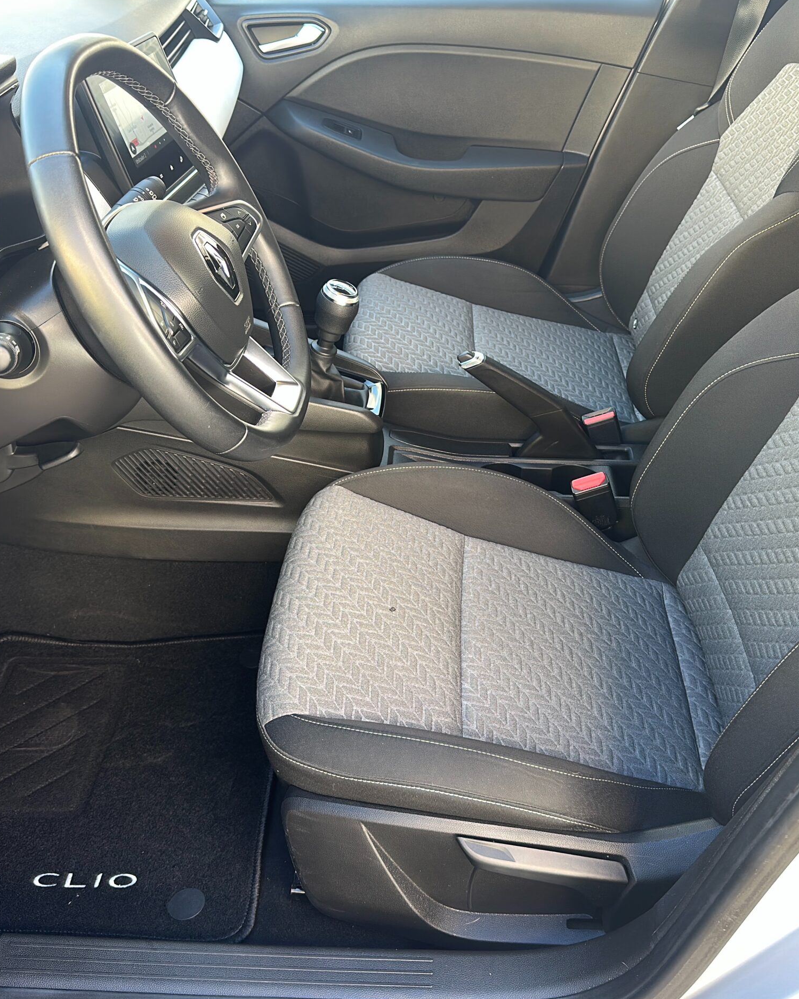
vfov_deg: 55.7
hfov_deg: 45.8
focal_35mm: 32
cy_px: 499
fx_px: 946
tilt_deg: -35.7
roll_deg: -2.9
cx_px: 429
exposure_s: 1/69.7
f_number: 1.78
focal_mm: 6.86
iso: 57
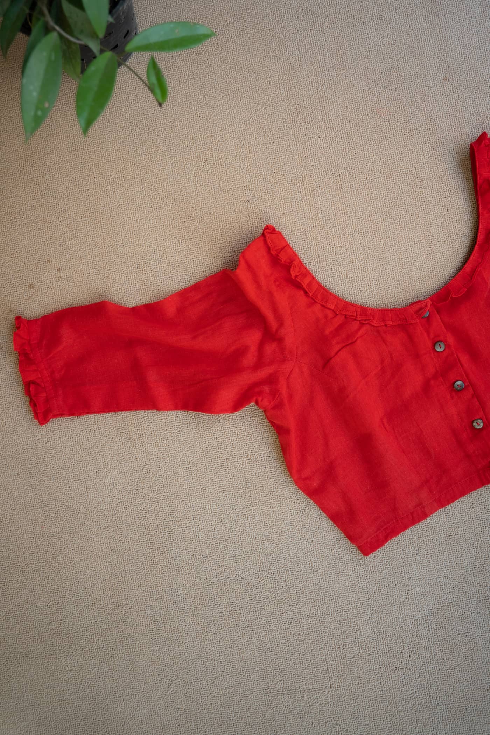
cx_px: 245
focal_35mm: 27
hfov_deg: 47.6
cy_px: 368
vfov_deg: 67.0
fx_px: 555
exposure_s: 1/100
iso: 160
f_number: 2.8
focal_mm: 27.2
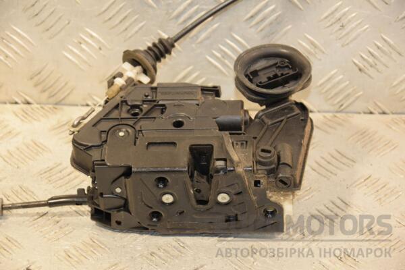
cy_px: 135
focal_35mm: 120
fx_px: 1350
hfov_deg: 17.1
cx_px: 202
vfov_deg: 11.4
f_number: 5.3
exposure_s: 1/100
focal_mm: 80
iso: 800
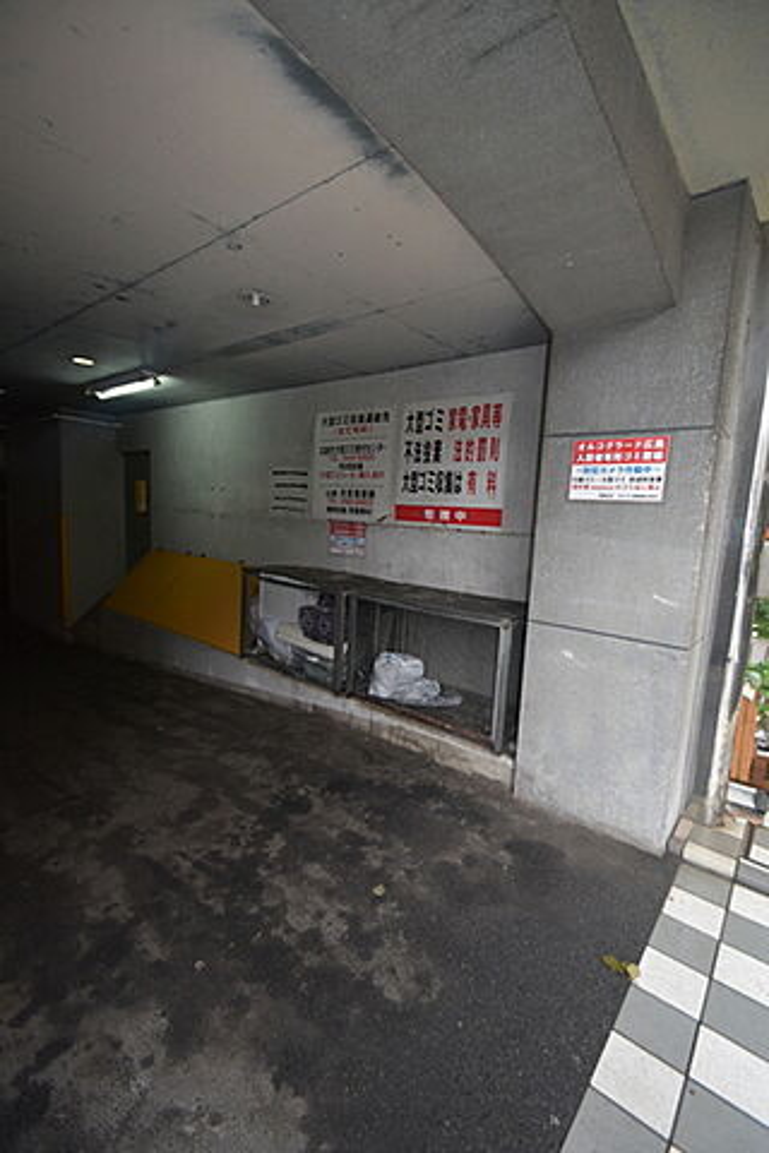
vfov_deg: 100.4
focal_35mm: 15
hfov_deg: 77.3
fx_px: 481
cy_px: 576
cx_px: 384
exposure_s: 1/80
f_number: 3.5
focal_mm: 10
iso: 400
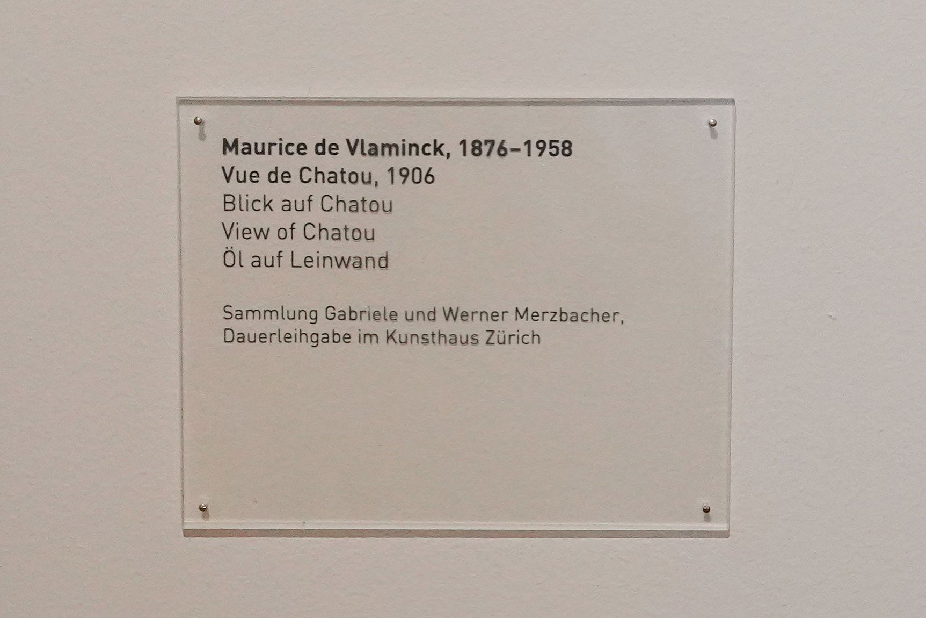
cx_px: 463
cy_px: 309
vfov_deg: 53.1
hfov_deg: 73.7
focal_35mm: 24
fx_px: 617
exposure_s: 1/80
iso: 3200
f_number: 8
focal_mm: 24
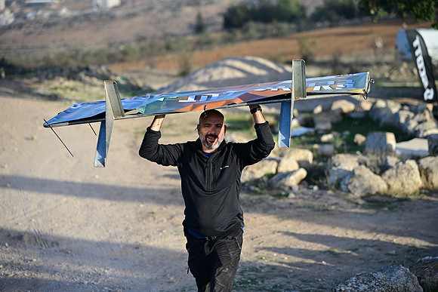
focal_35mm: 94
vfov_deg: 14.6
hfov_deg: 21.7
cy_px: 146
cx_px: 219
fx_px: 1144
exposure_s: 1/1600
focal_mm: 94
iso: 160
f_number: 2.7
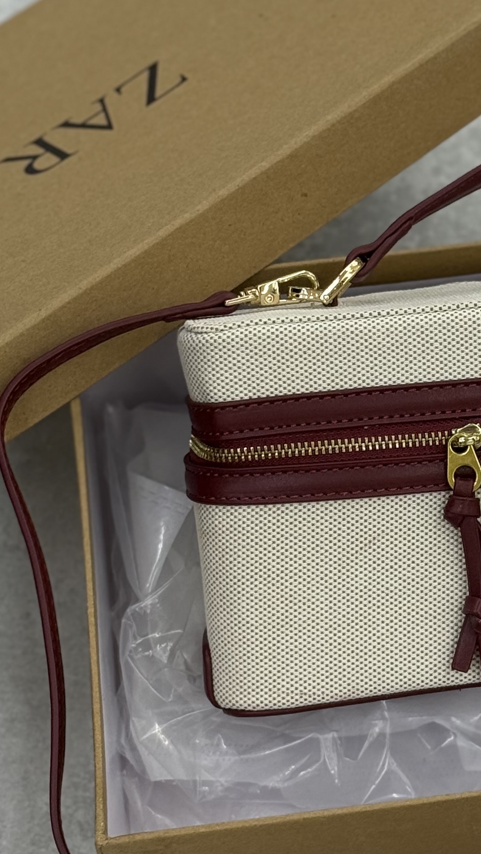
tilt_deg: -60.9
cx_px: 432
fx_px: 2516
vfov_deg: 19.3
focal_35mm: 111
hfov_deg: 10.9
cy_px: 459
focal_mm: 6.76
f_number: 1.78
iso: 80
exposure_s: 1/496
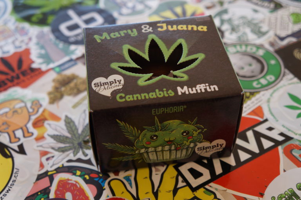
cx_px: 150
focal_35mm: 48
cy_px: 100
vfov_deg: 28.0
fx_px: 401
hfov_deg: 41.1
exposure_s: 1/160
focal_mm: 32
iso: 250
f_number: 4
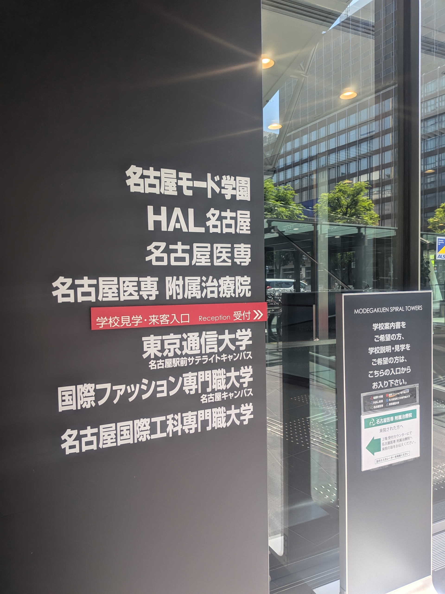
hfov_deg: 56.8
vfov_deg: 71.6
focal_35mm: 24
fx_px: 411
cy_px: 297
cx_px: 222
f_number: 1.7
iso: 27
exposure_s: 1/1133
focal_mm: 4.53
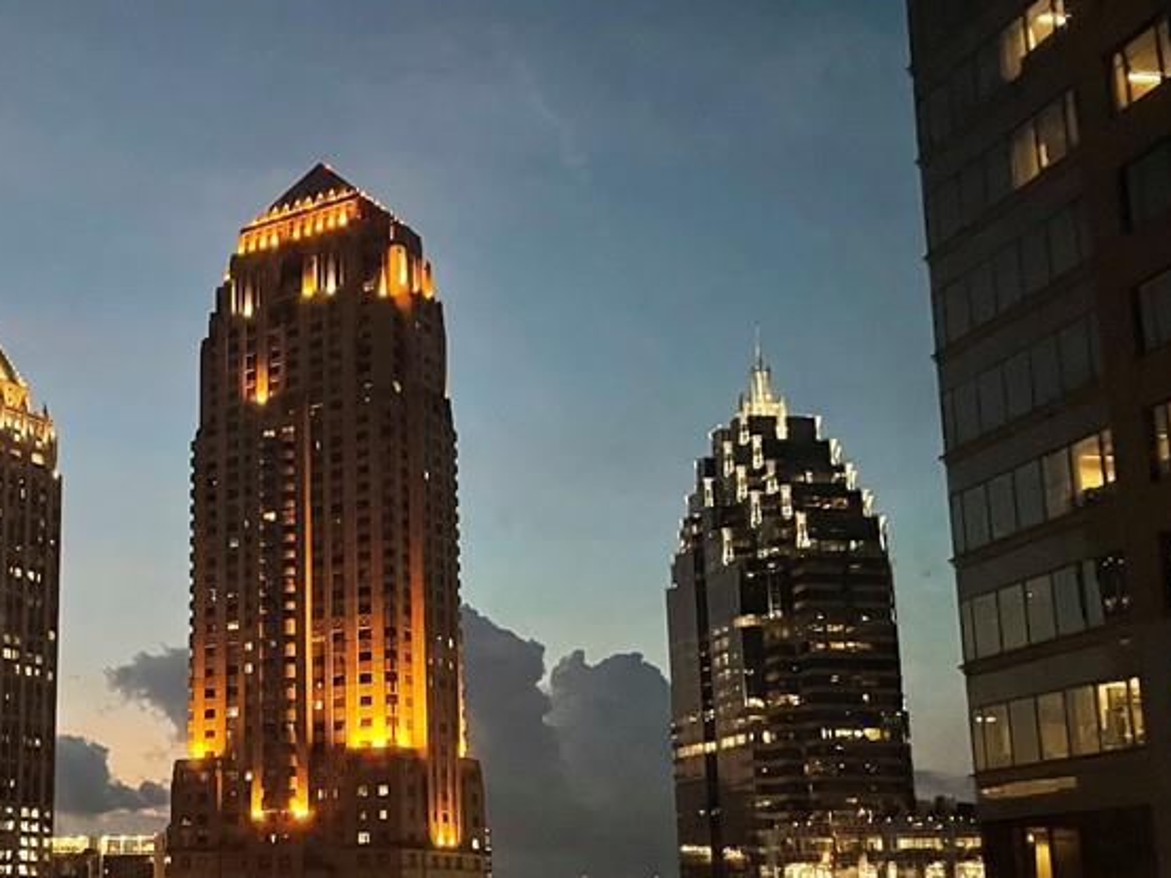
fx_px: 1623
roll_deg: +0.1
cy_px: 574
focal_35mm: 48
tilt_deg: +11.6
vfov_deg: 30.1
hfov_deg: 37.5
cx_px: 154
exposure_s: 1/28
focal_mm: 4.2
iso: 1000
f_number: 1.6
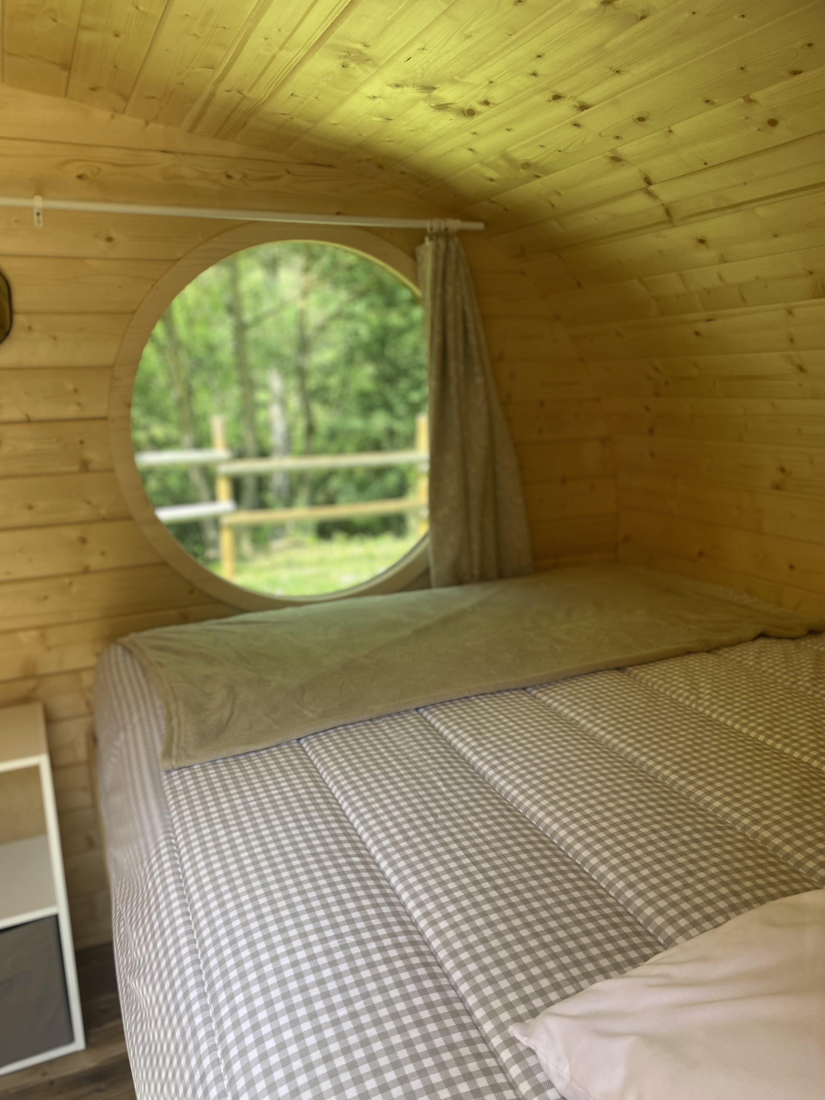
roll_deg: +1.4
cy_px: 550
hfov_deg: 53.1
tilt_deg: -10.5
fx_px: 826
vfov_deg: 67.3
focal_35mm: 26
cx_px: 412
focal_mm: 4.25
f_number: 1.8
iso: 32
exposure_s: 1/121
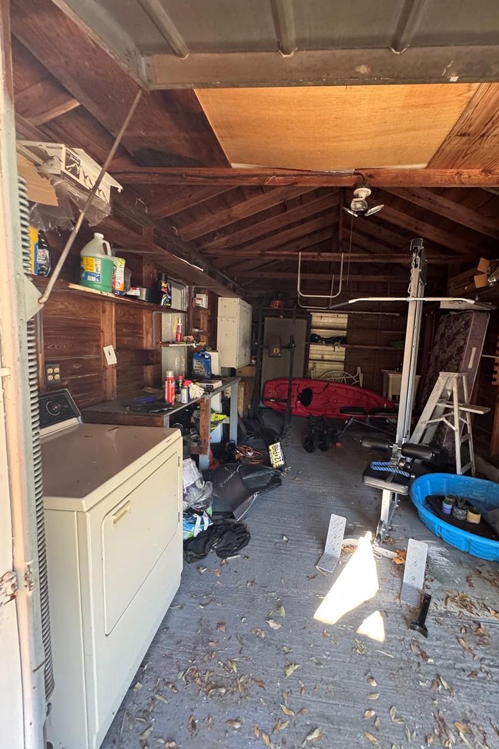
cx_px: 287
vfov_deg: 100.4
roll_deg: +0.2
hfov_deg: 76.8
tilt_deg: -6.8
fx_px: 312
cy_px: 377
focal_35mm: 15
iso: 320
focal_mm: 2.22
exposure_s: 1/99
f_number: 2.2
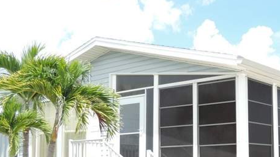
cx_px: 228
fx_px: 468
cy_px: 120
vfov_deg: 19.0
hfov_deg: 32.3
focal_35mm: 63
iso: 80
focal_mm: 5.8
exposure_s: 1/500
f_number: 3.2
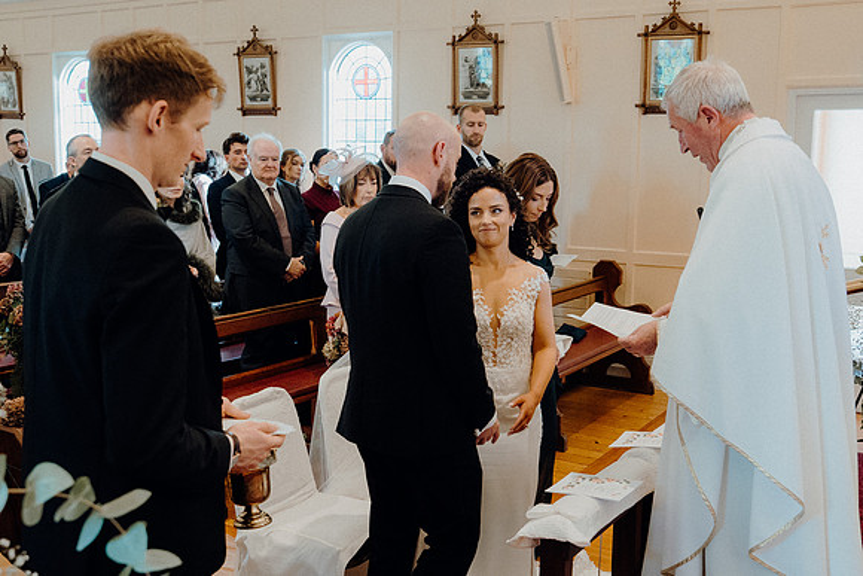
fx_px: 935
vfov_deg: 34.2
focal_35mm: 39
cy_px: 288
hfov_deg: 49.5
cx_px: 432
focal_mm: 26
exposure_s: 1/160
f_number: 3.5
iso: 2500
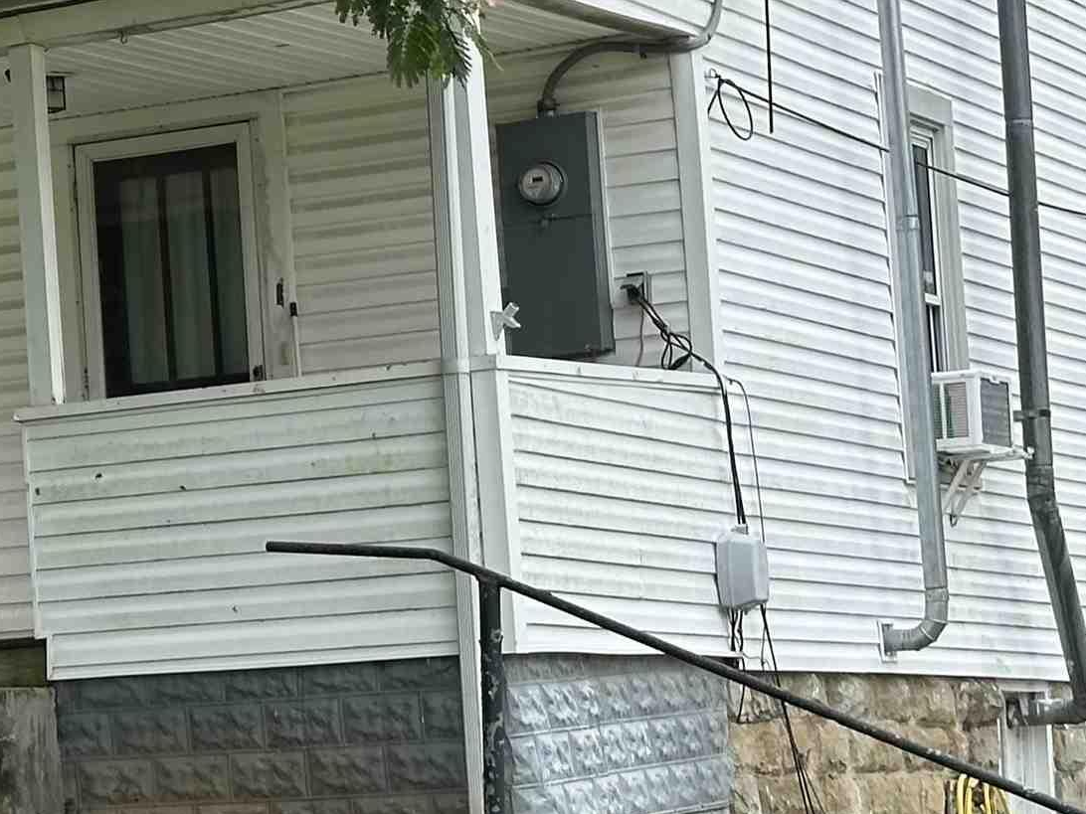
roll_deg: +3.0
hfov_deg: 14.1
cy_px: 365
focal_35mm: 135
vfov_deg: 11.0
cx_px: -260
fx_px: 4235
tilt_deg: +6.4
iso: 64
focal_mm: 6.86
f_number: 1.78
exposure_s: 1/1157
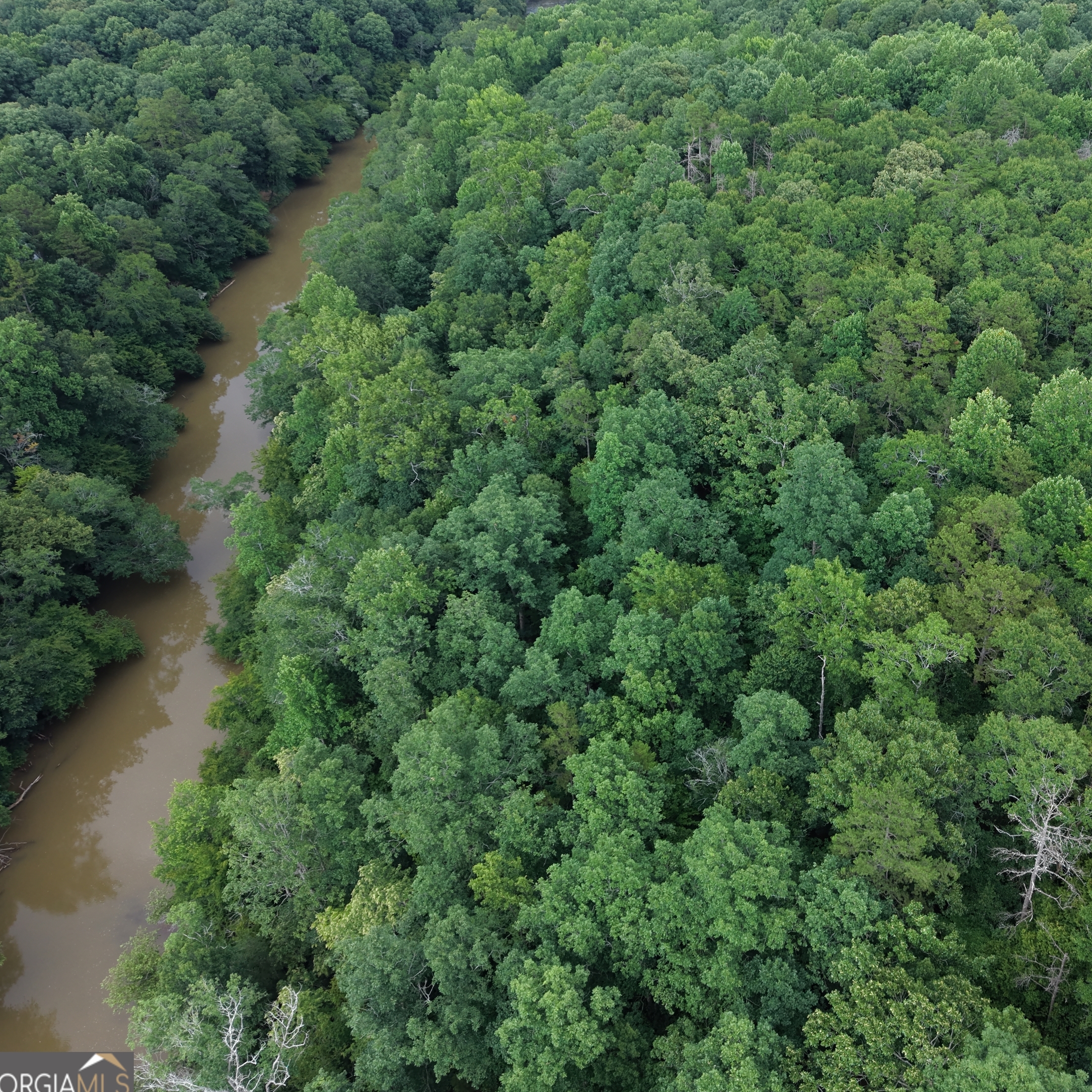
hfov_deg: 54.4
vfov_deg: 55.6
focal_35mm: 29
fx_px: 1035
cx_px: 738
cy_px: 526
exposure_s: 1/500
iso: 100
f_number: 1.8
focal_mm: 8.67
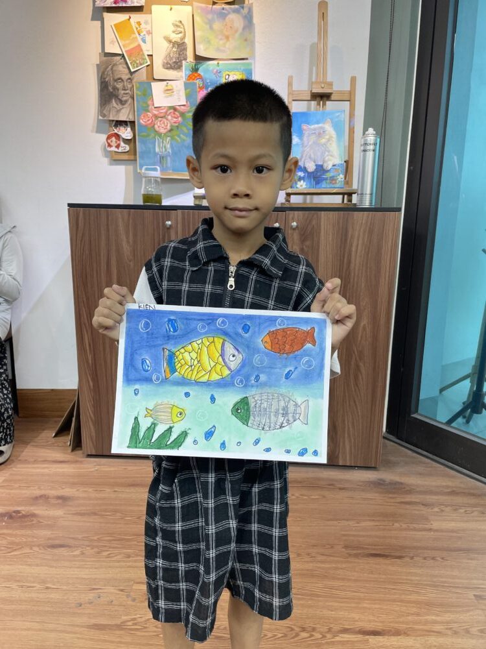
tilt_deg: -12.9
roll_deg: -0.8
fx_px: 487
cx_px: 243
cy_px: 324
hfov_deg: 53.1
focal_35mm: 26
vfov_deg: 67.3
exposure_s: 1/100
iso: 80
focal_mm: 4.2
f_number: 1.6
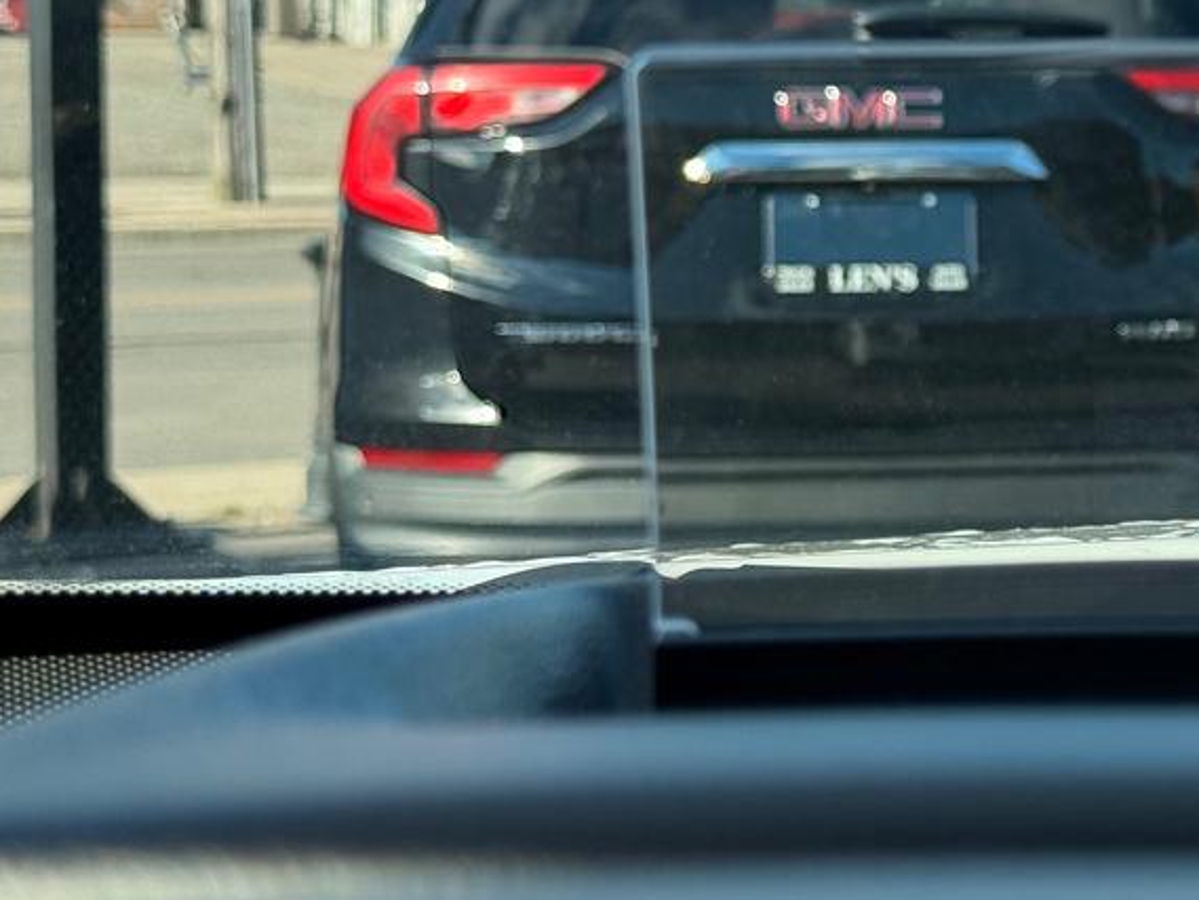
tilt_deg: -4.4
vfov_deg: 13.7
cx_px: 1347
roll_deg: -1.1
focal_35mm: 108
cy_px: 335
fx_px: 3742
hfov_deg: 17.5
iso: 80
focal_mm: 6.76
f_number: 1.78
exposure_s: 1/1513
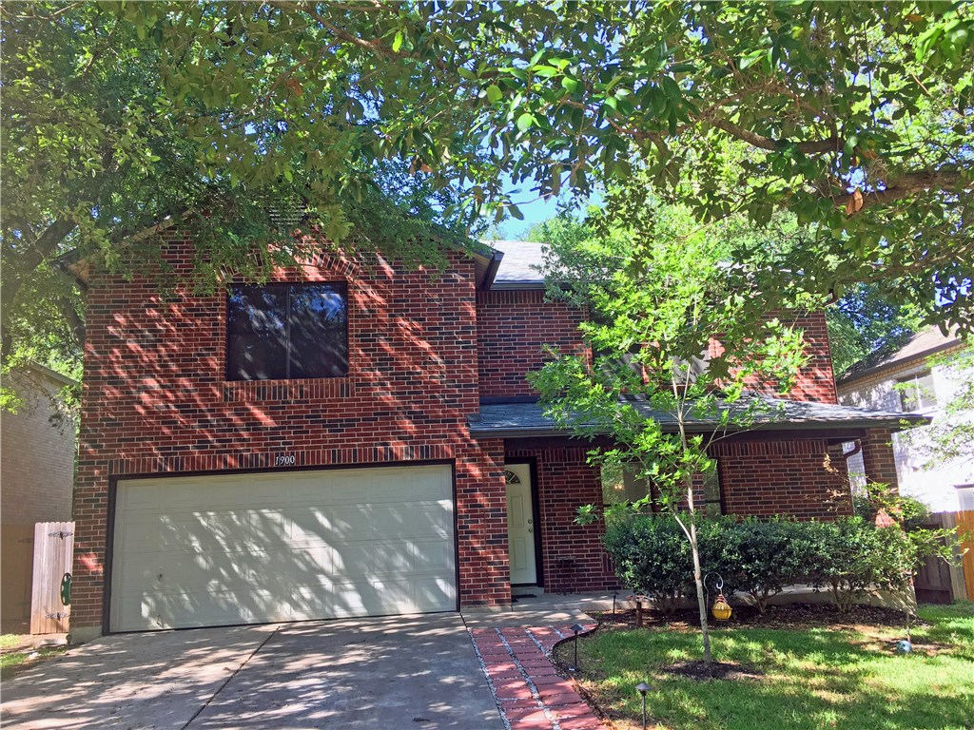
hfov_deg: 61.7
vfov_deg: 48.2
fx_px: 816
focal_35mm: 29
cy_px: 365
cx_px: 487
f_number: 2.2
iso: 25
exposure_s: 1/120
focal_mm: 4.15
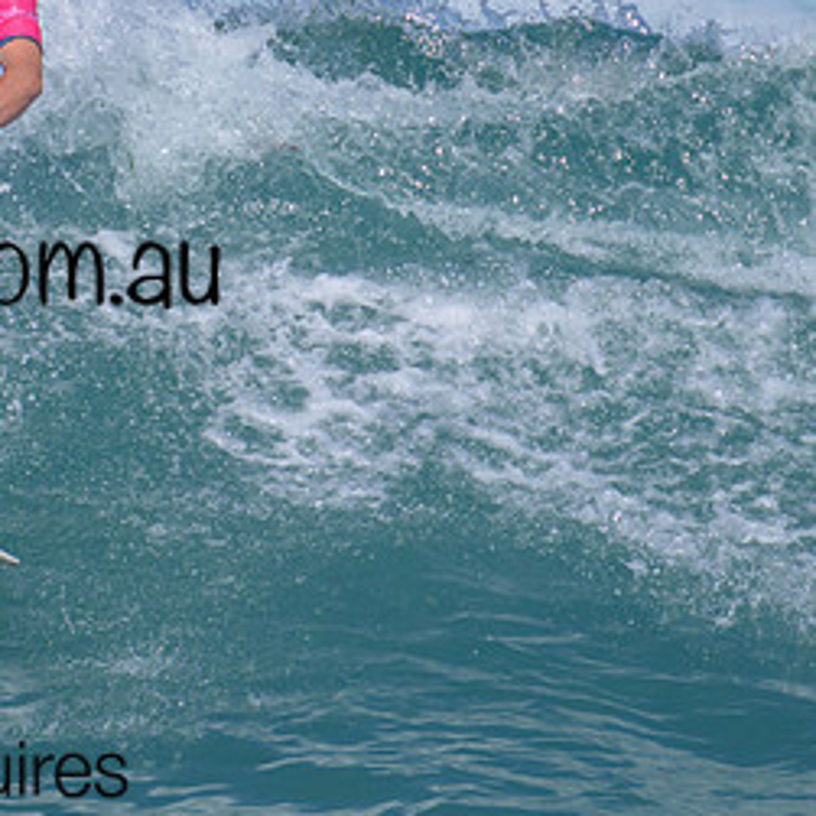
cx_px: 1
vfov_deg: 0.9
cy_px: 147
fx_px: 52513
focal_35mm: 1969
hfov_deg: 0.9
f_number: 11
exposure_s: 1/2000
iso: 640
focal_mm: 800
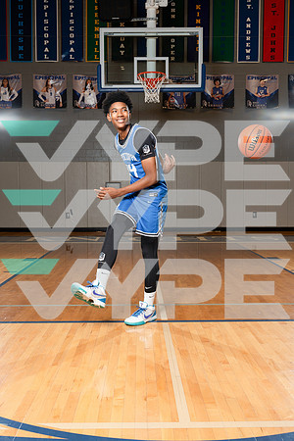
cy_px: 220
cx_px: 147
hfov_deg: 36.9
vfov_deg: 53.1
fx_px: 441
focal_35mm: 36
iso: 400
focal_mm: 36
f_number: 5.6
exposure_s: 1/250
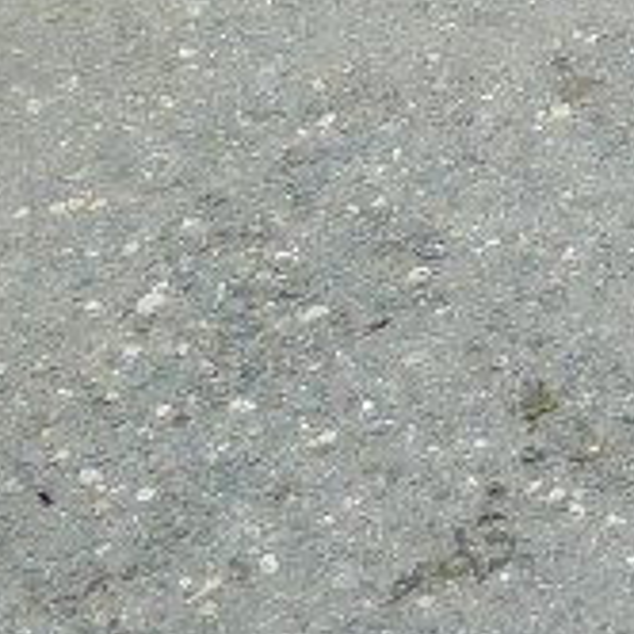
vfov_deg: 11.3
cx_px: 1077
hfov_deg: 12.0
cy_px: -749
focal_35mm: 136
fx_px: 2818
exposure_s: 1/80
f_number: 3.3
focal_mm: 4.1
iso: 80
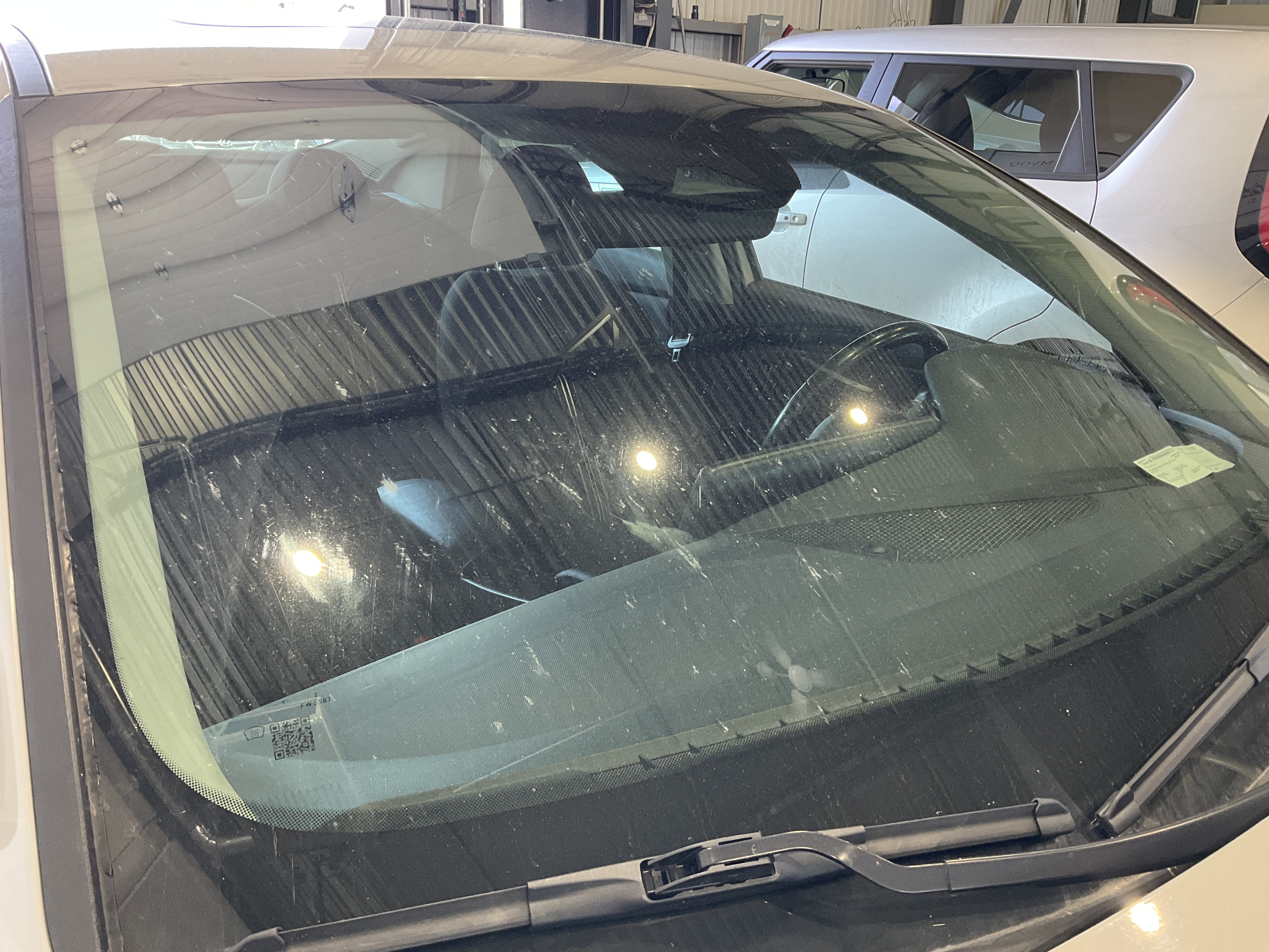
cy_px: 476
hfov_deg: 61.7
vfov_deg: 48.2
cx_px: 634
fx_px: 1063
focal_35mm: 29
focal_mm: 3
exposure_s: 1/60
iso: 64
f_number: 1.8
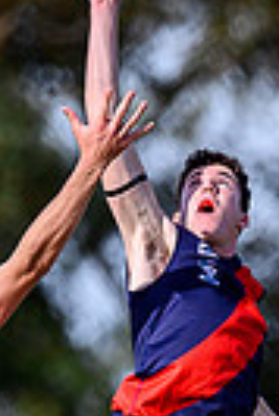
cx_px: 220
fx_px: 37182
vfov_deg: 0.6
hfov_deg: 0.4
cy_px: 411
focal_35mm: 3207
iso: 180
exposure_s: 1/2000
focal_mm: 500
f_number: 4
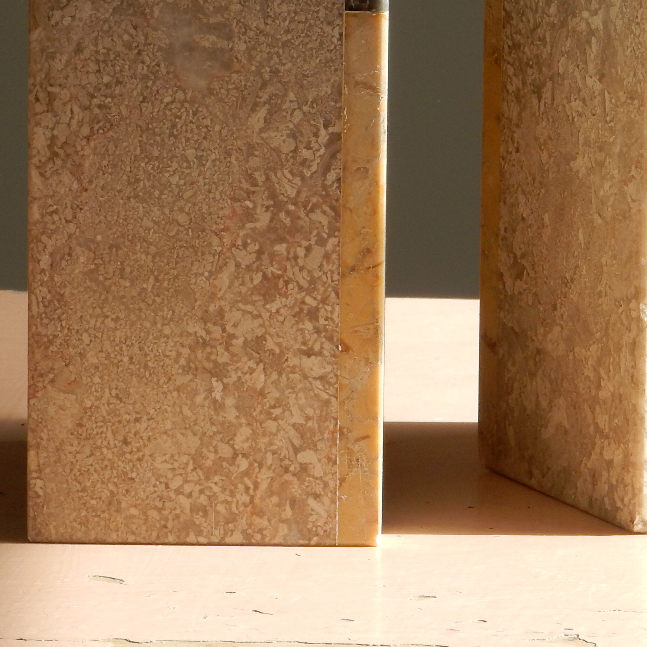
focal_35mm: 329
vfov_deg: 5.3
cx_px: 486
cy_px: 146
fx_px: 6957
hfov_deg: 5.3
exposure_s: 1/160
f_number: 6
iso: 125
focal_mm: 29.2
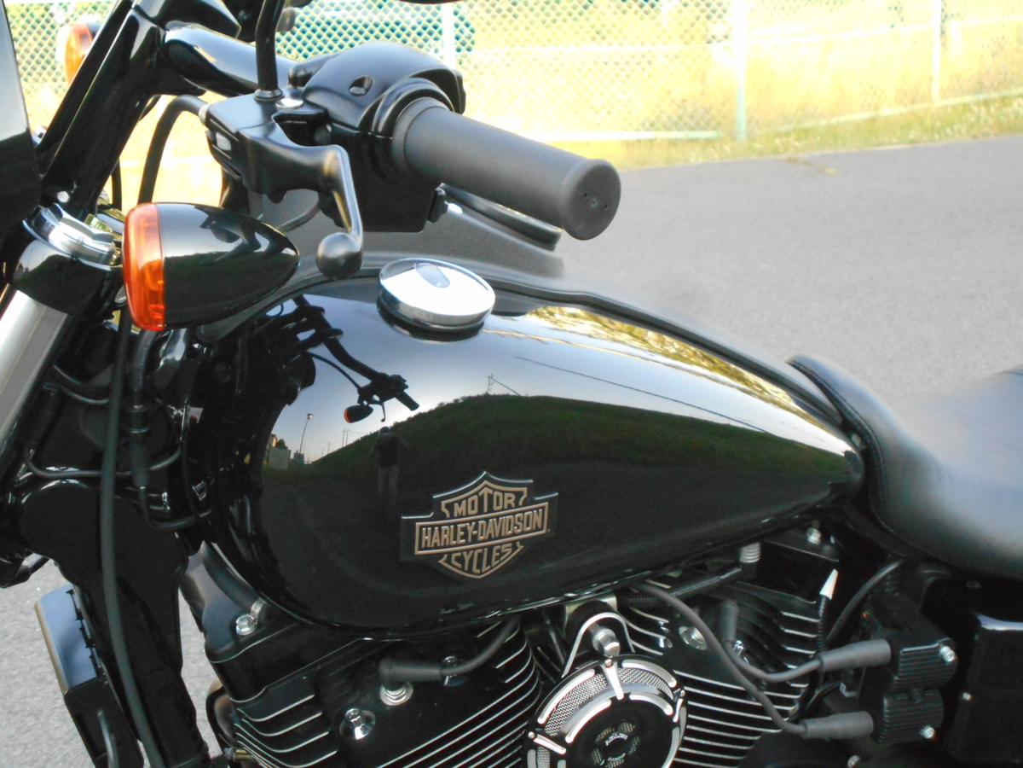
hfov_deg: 33.2
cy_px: 384
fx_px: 1714
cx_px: 512
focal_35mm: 58
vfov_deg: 25.2
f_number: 4.9
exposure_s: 1/250
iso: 560
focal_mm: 10
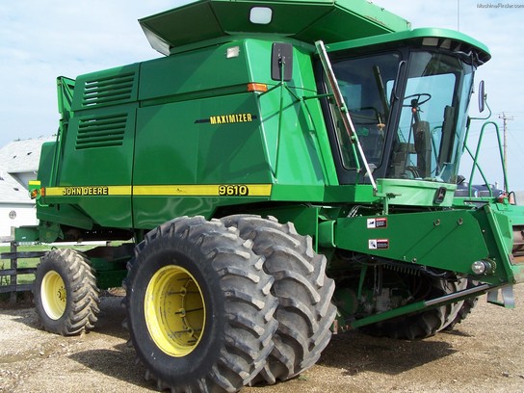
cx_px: 262
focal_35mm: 40
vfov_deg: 36.0
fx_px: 606
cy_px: 196
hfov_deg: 46.8
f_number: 4
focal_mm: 6.7
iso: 80
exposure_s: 1/500
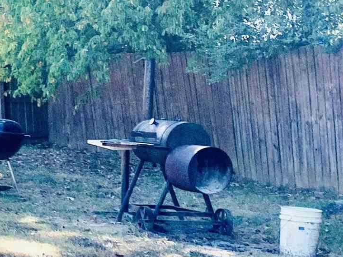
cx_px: -215
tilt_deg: -0.1
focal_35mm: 111
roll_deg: -0.4
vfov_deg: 13.3
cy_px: 129
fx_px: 1100
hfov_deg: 15.8
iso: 25
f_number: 1.8
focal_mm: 4.25
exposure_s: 1/692
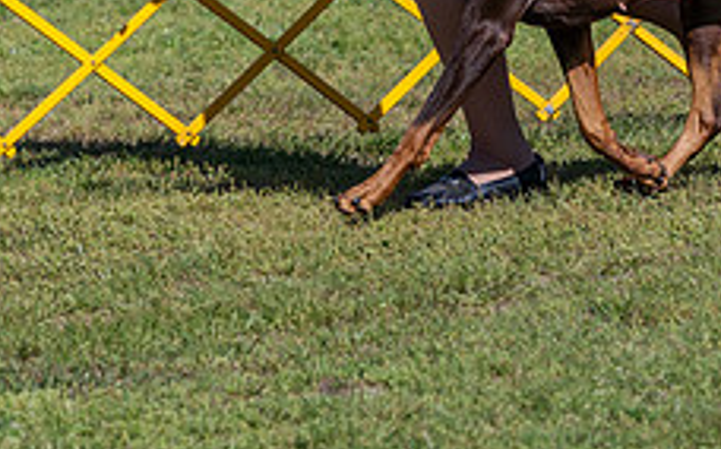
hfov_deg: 3.5
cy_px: -247
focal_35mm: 604
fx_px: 11857
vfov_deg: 2.2
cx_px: 368
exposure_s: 1/1250
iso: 200
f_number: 6.3
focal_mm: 200
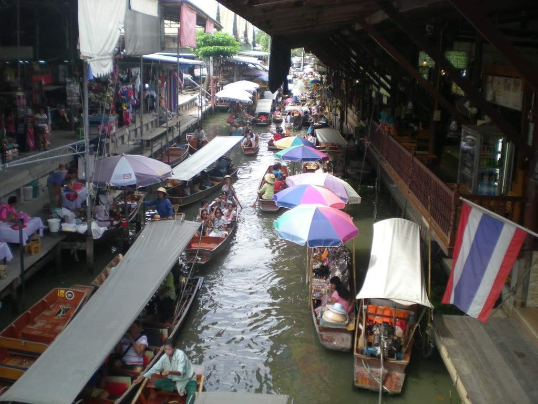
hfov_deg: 49.0
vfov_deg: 37.7
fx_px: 591
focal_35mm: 38
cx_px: 269
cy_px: 202
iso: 50
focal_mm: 6.3
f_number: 3.1
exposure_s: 1/136
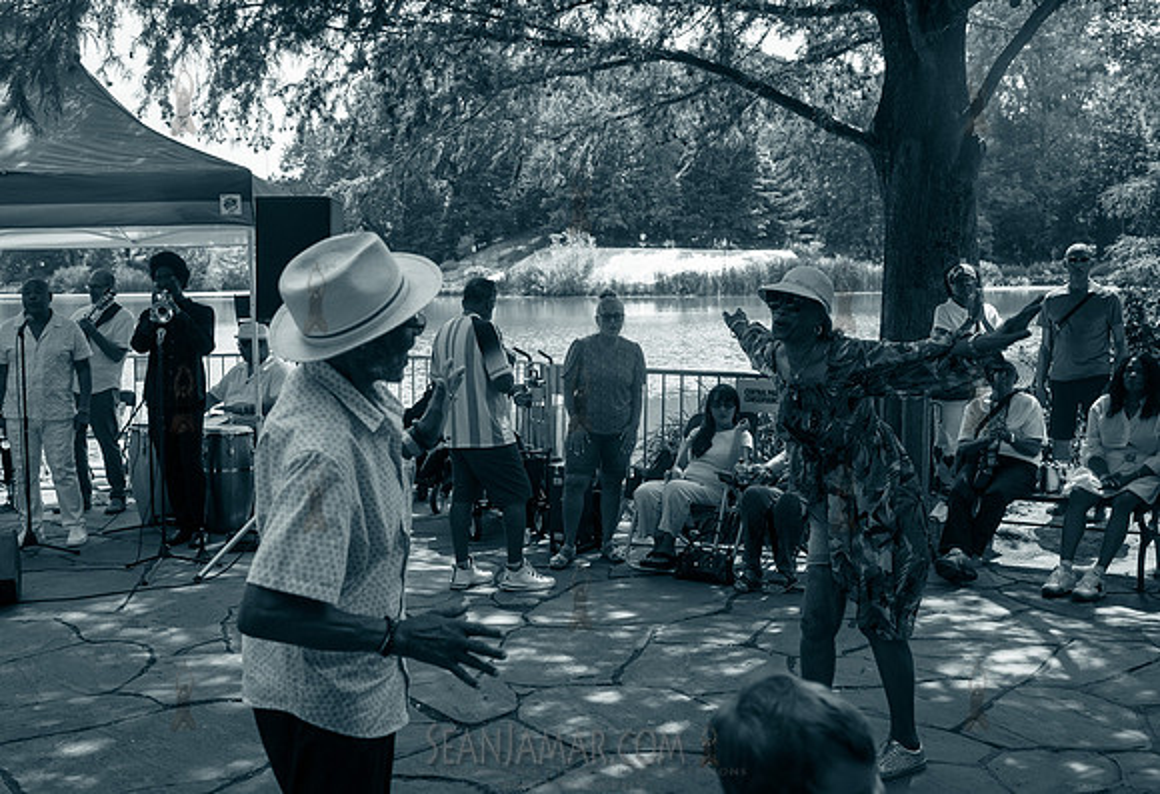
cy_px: 374
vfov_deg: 35.9
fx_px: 1225
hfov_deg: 50.6
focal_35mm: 38
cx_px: 554
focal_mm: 35
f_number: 4.5
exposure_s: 1/1600
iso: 640
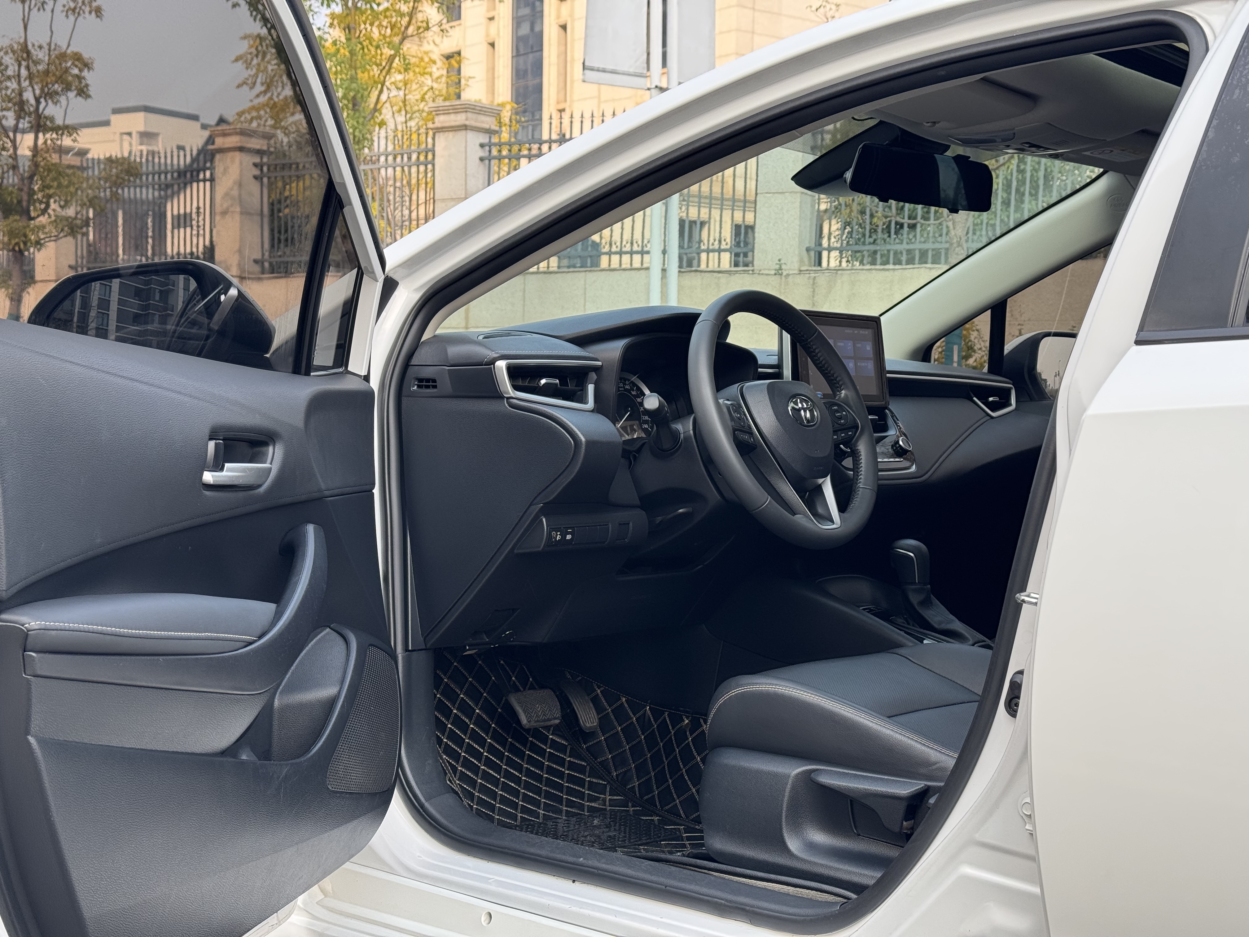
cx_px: 624
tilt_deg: -2.8
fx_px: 1732
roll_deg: -0.9
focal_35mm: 48
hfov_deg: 39.7
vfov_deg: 30.3
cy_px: 468
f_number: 1.78
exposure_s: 1/558
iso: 64
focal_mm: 6.76
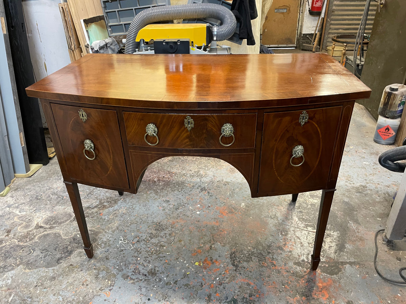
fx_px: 305
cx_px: 203
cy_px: 152
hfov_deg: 67.3
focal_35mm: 26
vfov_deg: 53.1
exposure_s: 1/50
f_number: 1.6
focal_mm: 4.2
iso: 250
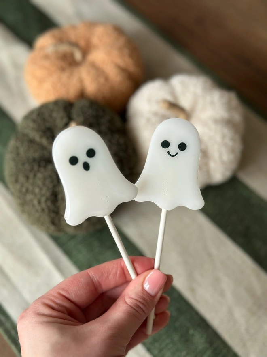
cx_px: 134
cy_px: 178
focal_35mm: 48
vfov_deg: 39.7
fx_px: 494
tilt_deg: -60.6
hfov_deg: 30.3
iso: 80
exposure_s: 1/121
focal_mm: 6.86
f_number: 1.78
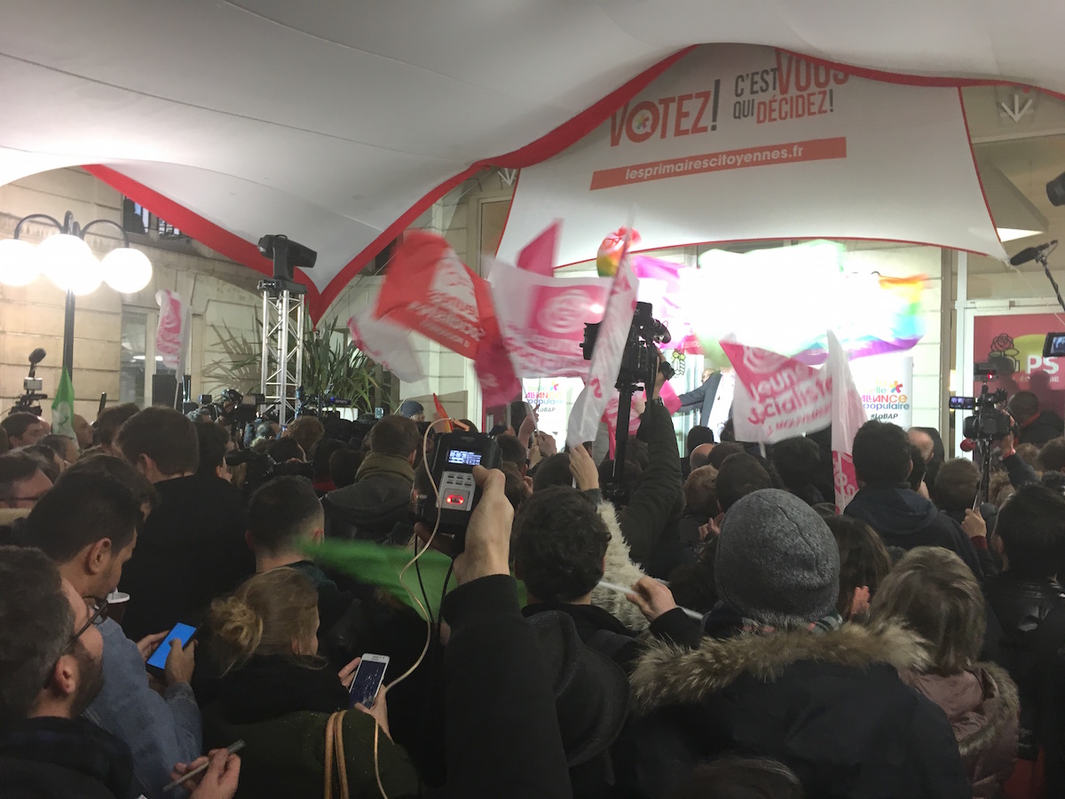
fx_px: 892
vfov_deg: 48.2
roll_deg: -1.0
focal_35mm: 29
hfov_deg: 61.7
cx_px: 532
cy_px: 400
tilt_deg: -2.0
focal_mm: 4.15
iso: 100
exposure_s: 1/33
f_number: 2.2
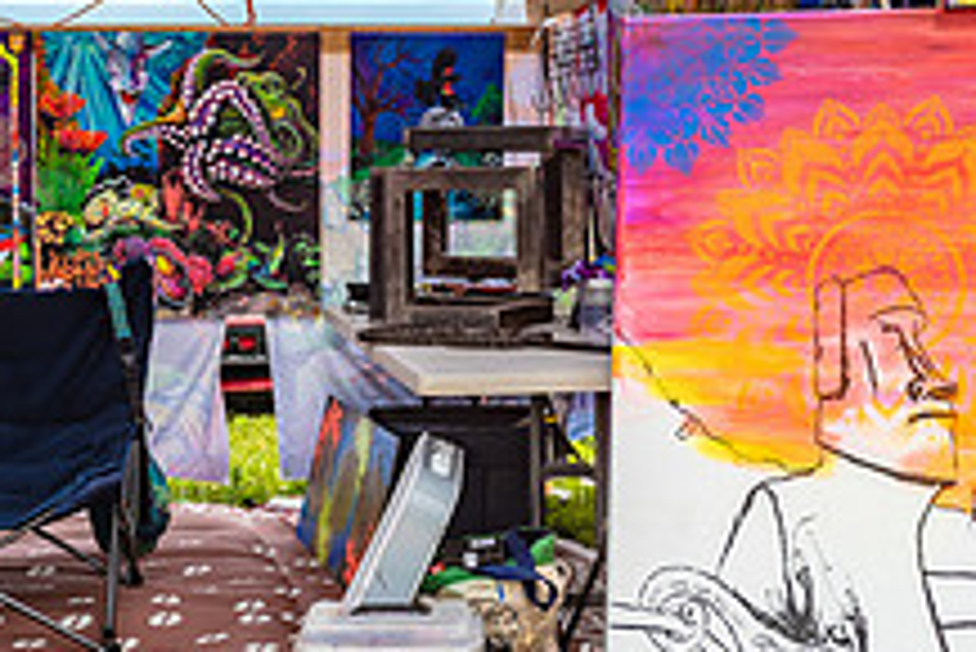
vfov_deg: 21.2
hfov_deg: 31.0
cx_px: 274
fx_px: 1736
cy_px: 205
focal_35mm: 64
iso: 100
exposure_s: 1/400
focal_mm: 24
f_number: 5.6
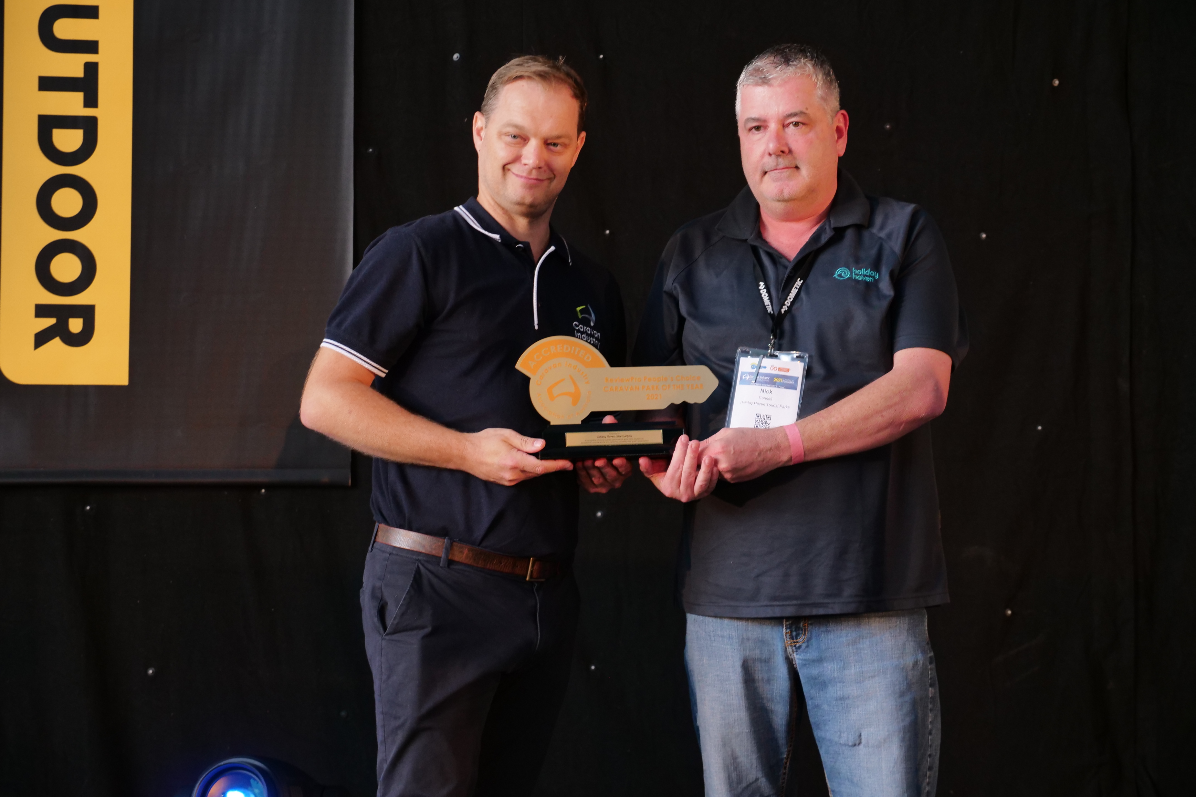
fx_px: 2425
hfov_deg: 27.7
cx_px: 599
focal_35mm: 73
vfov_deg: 18.7
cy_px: 366
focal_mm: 35
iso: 400
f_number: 2.8
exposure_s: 1/80
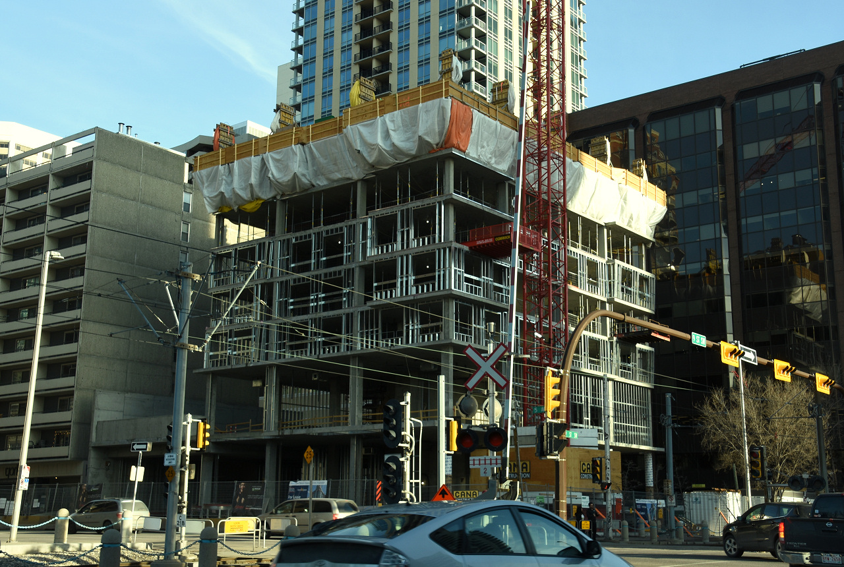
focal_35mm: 40
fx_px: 952
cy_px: 284
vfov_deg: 33.2
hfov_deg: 47.8
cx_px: 422
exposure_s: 1/125
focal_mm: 27
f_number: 11
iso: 200
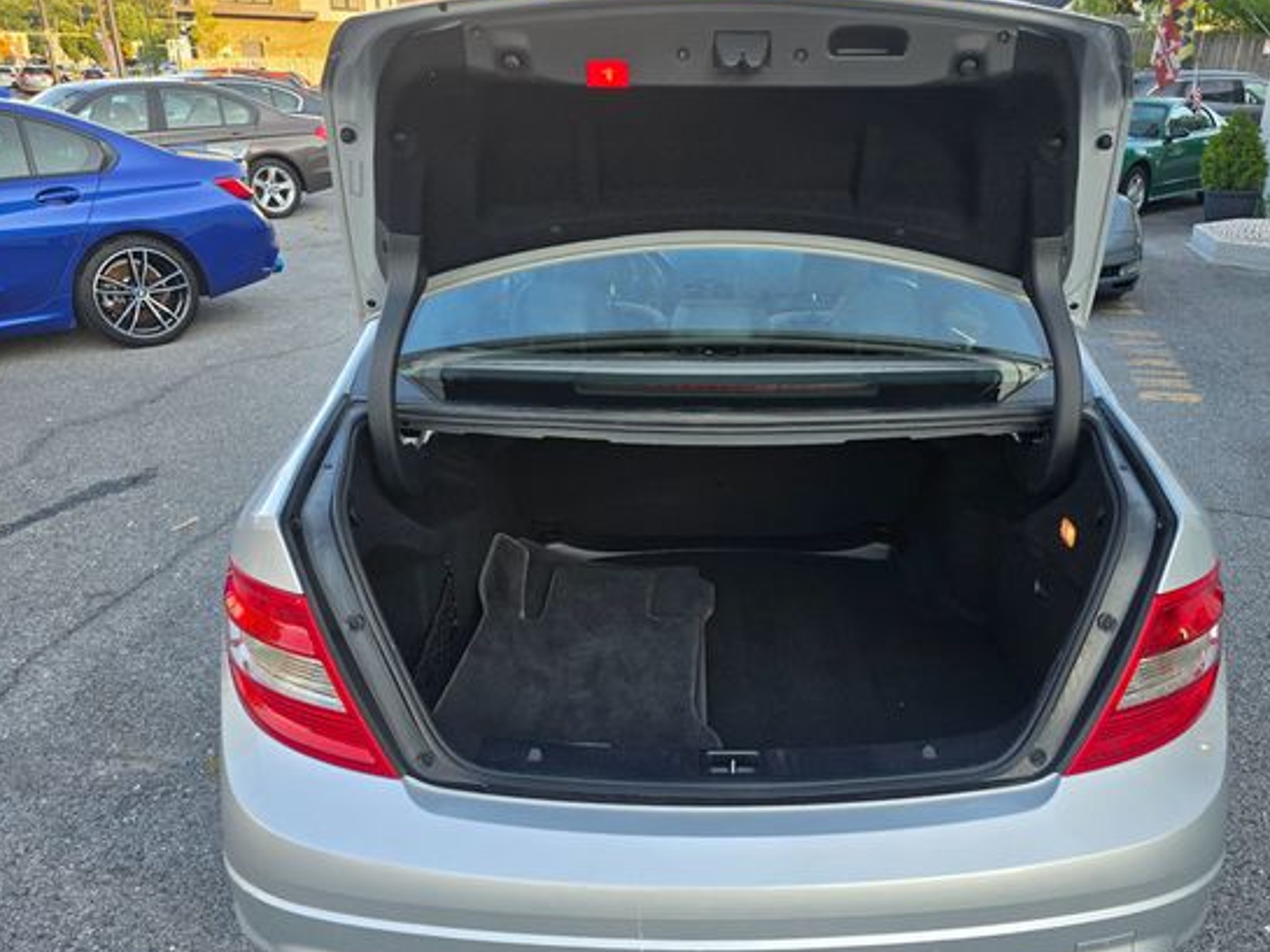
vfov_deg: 51.4
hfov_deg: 65.1
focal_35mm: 27
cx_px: 718
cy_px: 496
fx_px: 991
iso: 16
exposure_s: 1/180
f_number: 1.7
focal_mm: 6.3
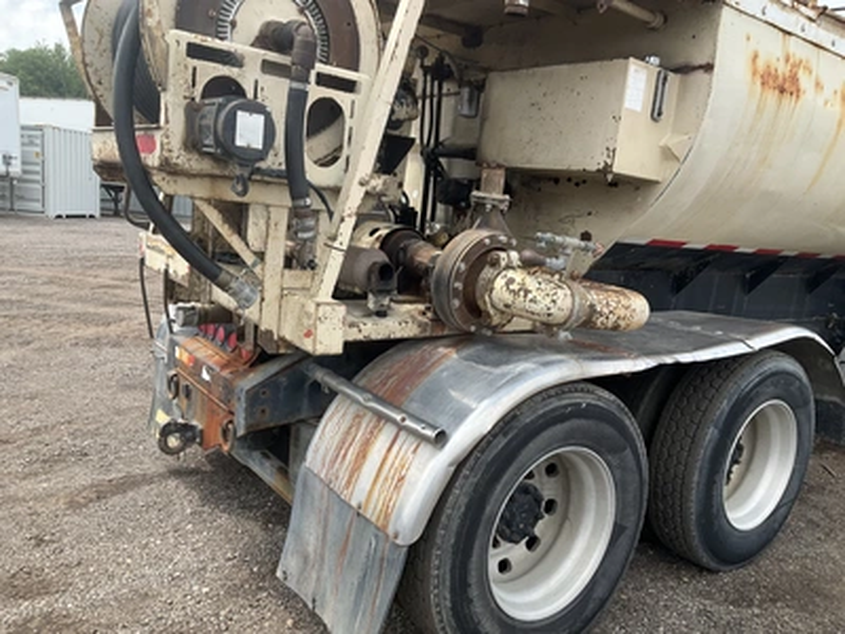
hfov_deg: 61.7
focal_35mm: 29
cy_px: 317
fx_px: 708
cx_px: 422
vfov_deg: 48.2
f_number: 1.8
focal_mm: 3
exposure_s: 1/674
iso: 25
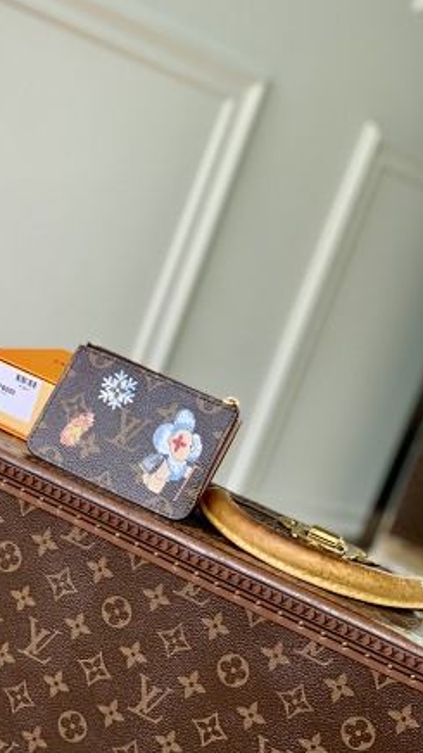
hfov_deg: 18.4
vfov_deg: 32.3
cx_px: 108
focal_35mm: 65
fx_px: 1297
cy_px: 416
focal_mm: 6
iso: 16
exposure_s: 1/165
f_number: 2.4
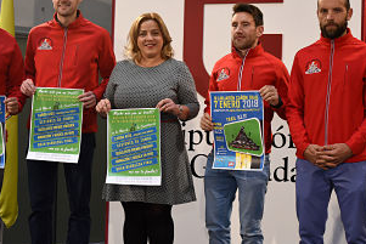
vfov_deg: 14.7
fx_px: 946
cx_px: 148
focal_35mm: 93
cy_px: 92
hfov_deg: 21.9
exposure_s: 1/125
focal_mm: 70
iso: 2000
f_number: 8
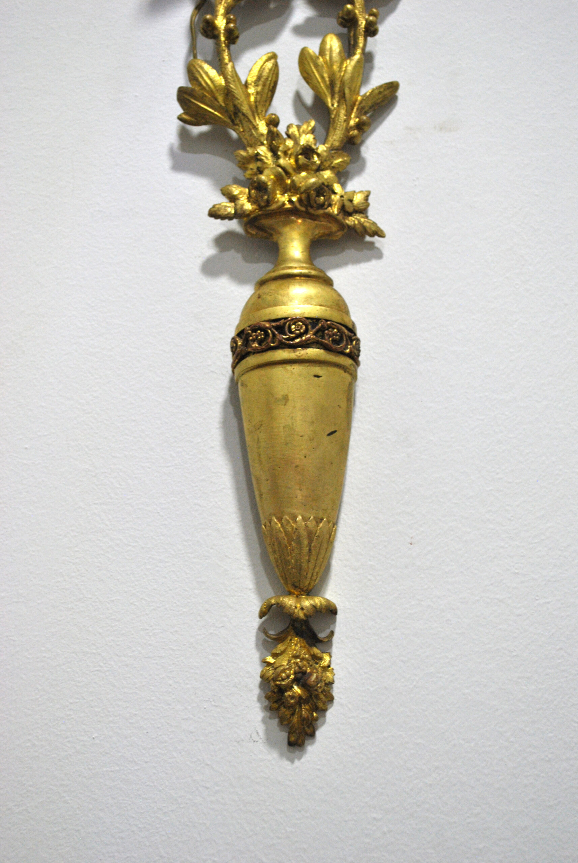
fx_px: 1225
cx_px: 289
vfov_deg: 38.8
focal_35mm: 51
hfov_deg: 26.6
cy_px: 432
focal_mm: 34
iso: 400
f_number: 5
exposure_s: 1/60
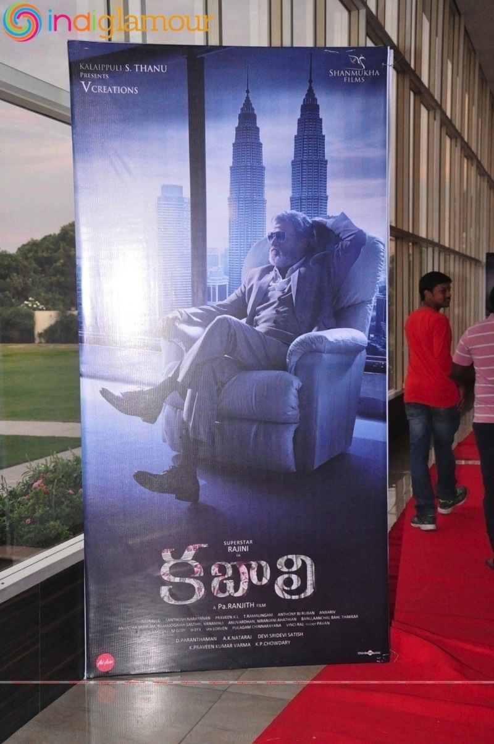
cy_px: 372
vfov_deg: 41.2
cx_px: 247
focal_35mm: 48
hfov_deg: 28.0
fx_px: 990
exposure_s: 1/125
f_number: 4.5
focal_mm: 32
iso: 3200
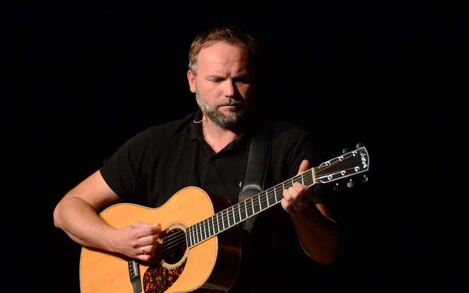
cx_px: 221
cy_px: 159
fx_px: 3822
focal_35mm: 299
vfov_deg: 4.4
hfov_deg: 7.0
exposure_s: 1/160
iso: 3200
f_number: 5.6
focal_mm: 170
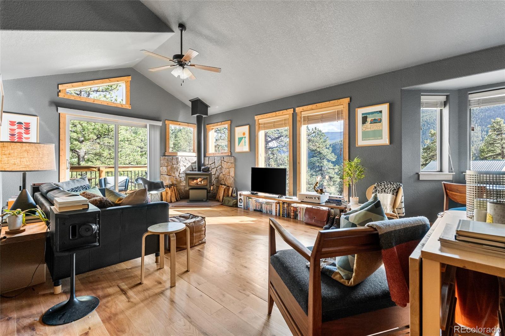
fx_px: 224
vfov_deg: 73.7
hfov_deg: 96.8
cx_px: 252
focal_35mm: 16
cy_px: 168
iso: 400
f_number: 8
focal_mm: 16
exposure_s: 1/20
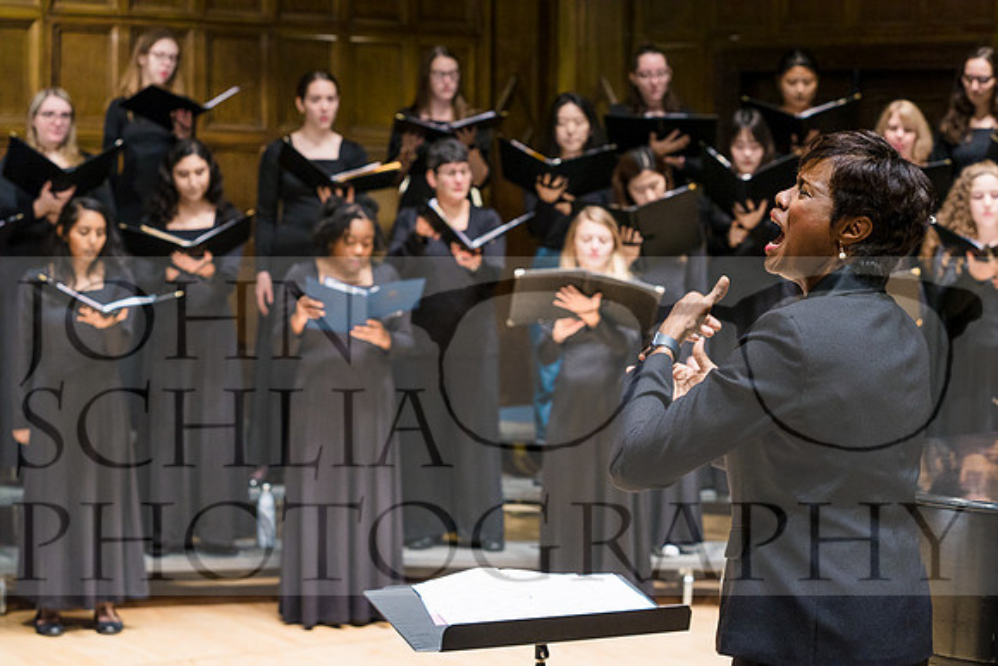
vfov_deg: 19.5
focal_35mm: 70
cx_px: 499
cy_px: 333
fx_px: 1941
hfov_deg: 28.8
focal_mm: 70
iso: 1600
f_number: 5
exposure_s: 1/160
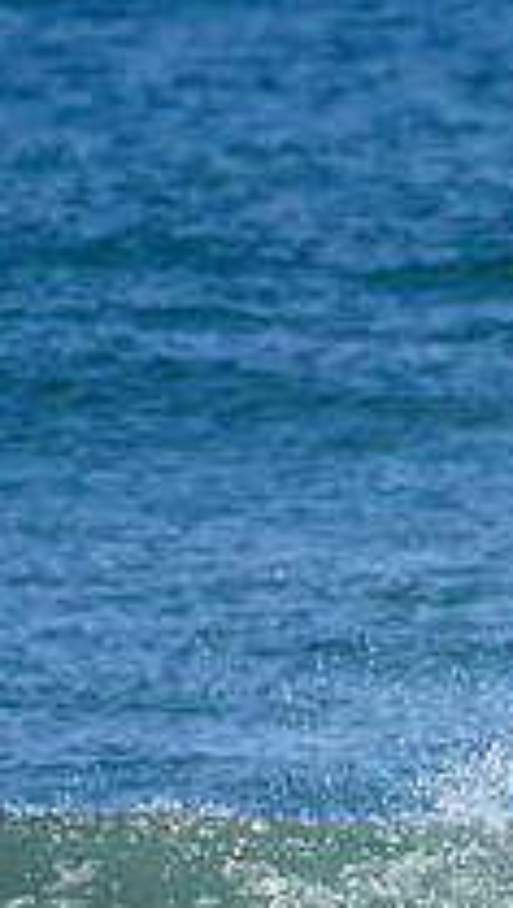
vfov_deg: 1.0
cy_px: 806
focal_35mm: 2179
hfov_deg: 0.6
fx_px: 52546
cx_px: 1213
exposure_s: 1/4000
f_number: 5.6
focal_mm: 500
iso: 720
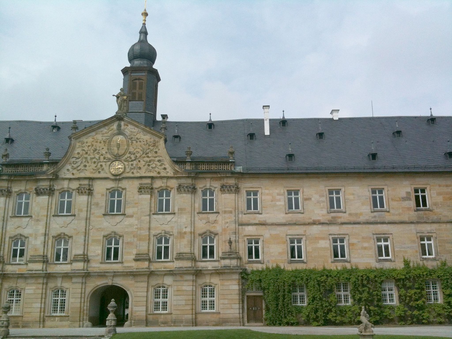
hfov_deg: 52.6
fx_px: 457
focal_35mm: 35
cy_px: 170
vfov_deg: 40.7
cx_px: 226
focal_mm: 3.85
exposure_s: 1/2062
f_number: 2.8
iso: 64
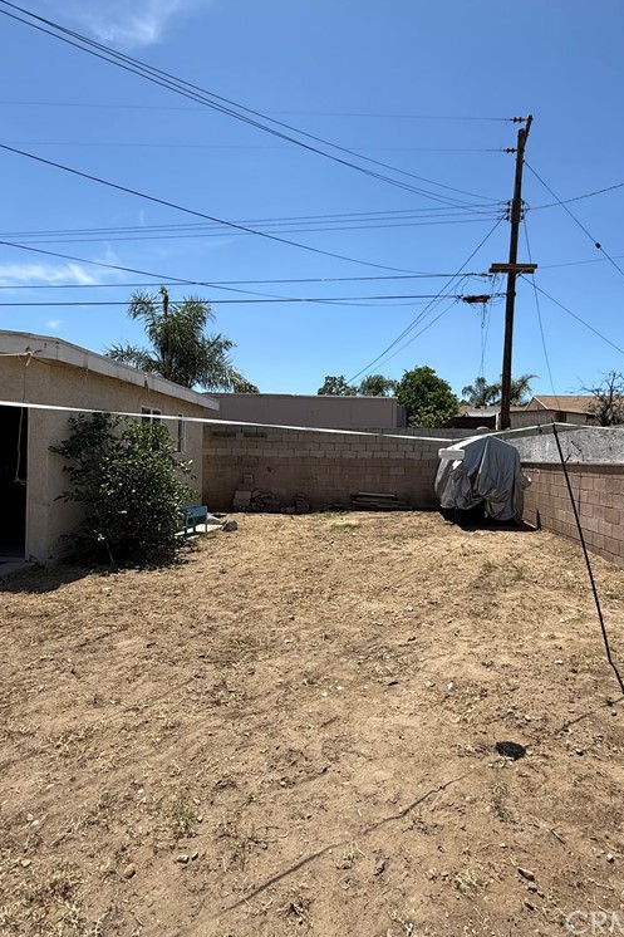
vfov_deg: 84.0
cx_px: 360
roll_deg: -0.9
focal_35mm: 20
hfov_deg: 61.6
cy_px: 458
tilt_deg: -1.0
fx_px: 520
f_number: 2.2
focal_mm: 2.22
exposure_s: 1/1901
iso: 50
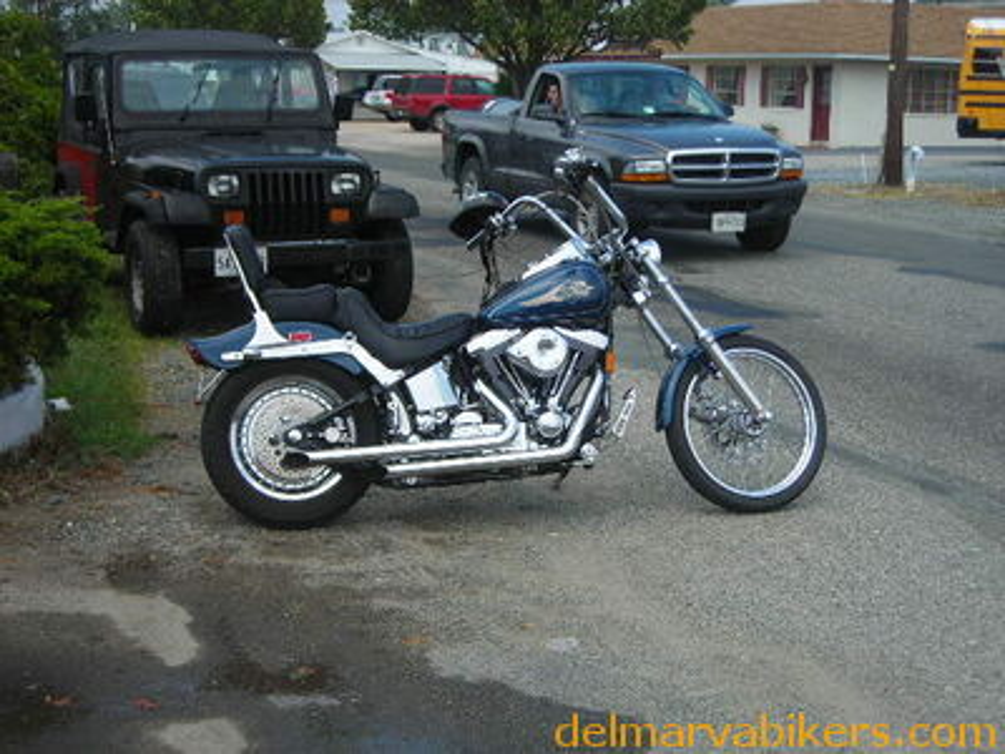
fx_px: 1597
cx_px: 502
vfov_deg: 26.6
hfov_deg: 34.9
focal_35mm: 55
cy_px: 377
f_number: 3.6
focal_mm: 9.1
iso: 50
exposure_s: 1/313
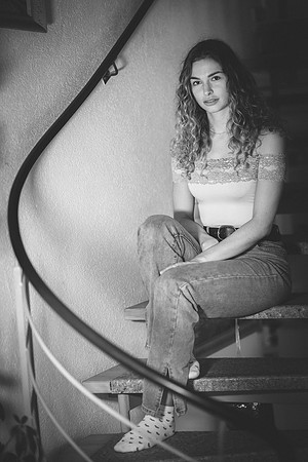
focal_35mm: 85
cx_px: 154
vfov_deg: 23.9
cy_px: 231
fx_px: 1091
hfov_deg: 16.1
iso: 320
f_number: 1.8
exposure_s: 1/200
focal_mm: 85
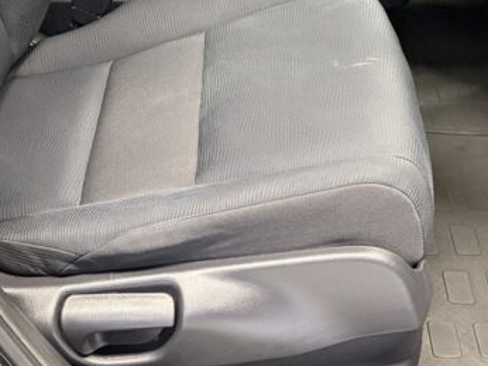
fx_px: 1085
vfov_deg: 18.1
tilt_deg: -23.6
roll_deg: +0.2
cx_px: 312
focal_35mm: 77
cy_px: -73
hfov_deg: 25.3
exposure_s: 1/33
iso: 500
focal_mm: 5.96
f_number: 1.6
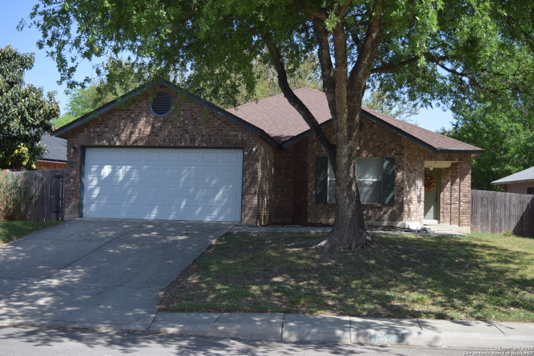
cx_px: 267
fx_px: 690
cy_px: 178
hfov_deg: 42.3
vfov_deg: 28.9
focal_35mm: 46
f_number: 4.2
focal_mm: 31
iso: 200
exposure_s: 1/800
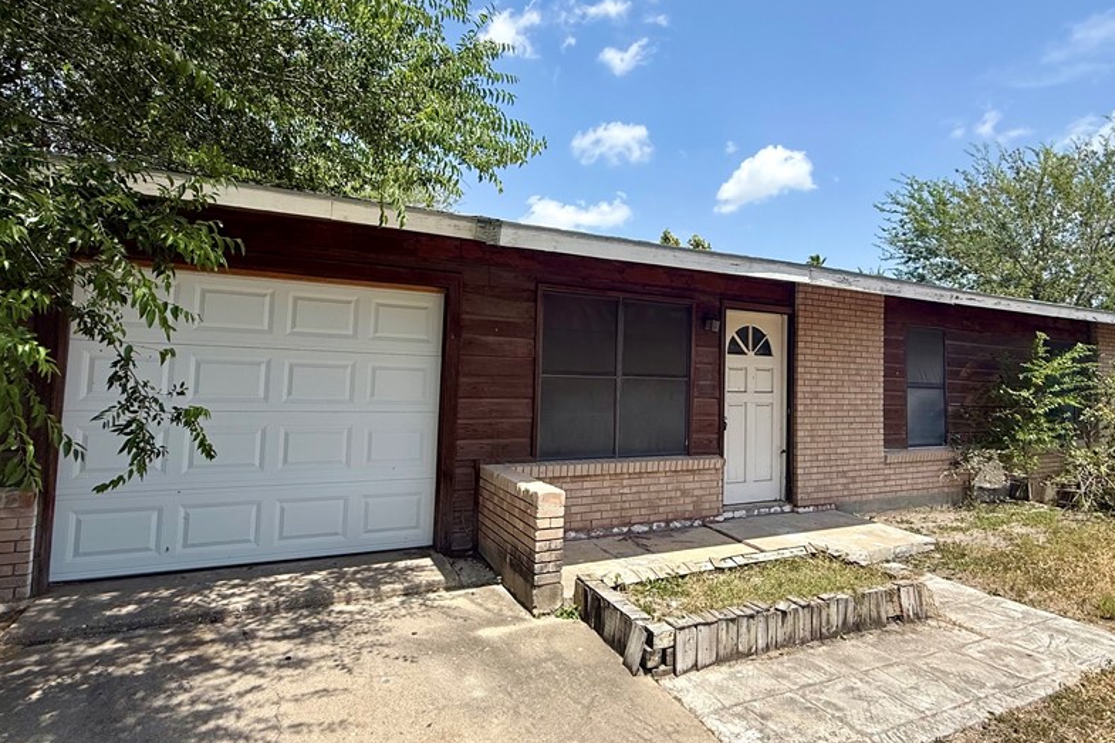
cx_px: 578
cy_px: 342
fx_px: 588
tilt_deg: +4.0
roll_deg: -1.4
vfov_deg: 64.4
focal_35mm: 19
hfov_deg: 86.9
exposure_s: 1/1464
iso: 50
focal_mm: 2.22
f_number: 2.2
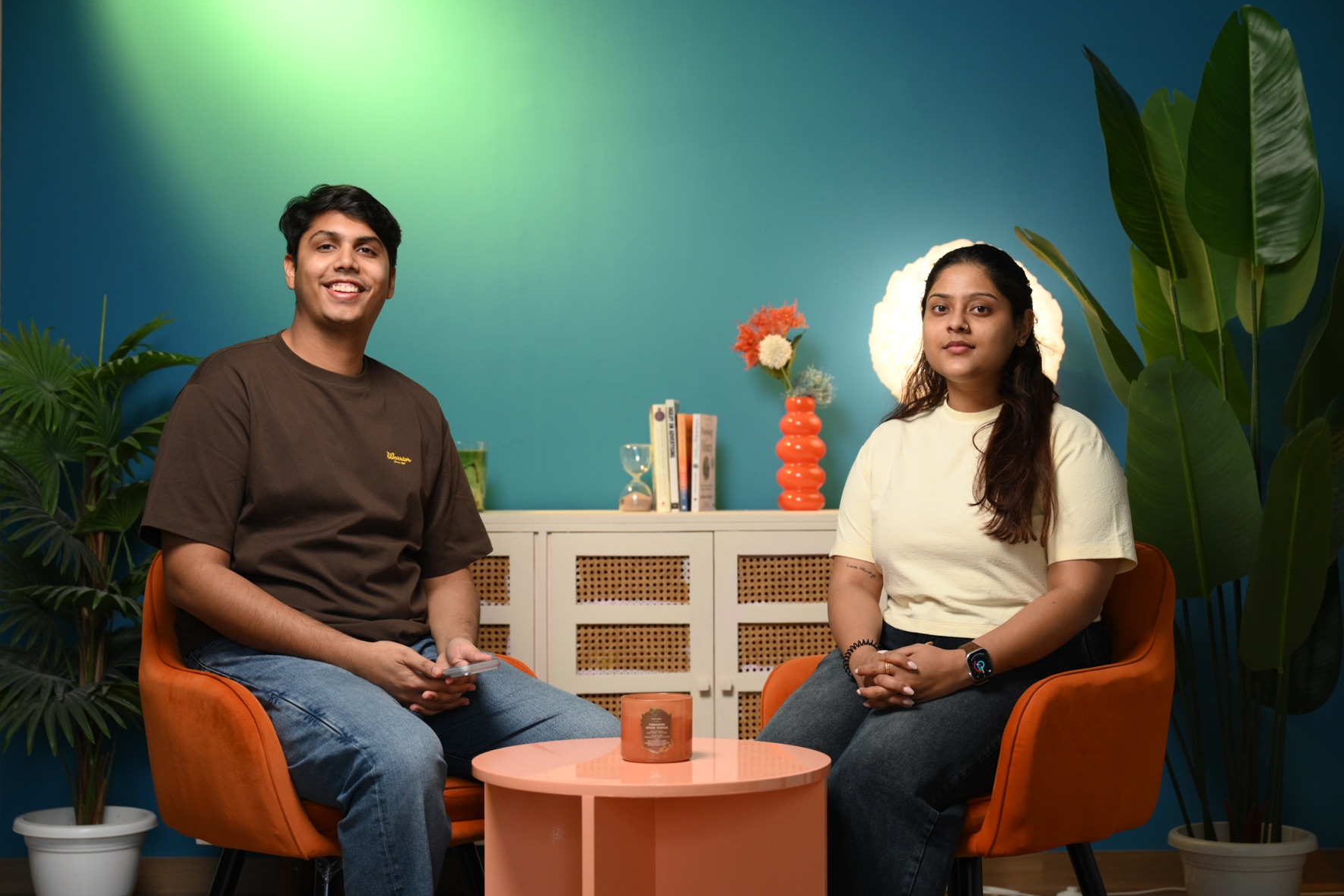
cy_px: 453
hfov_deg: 36.9
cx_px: 684
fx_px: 2016
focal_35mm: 54
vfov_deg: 25.1
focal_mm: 53
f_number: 3.2
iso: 1000
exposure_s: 1/200
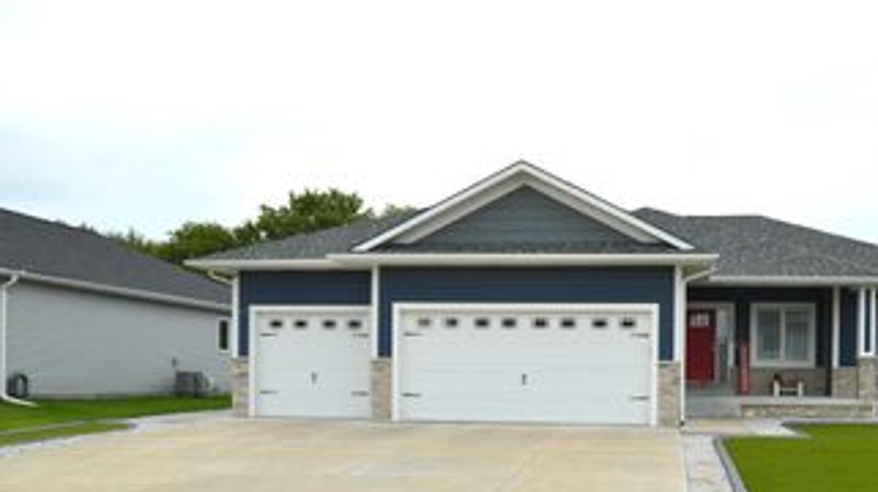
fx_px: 740
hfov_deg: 59.7
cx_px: 594
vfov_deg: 35.7
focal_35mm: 32
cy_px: 385
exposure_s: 1/250
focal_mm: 13
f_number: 8
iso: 100
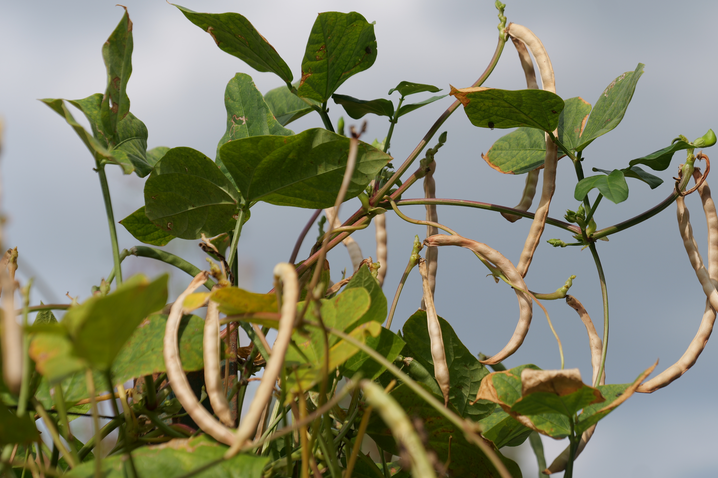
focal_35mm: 136
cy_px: 254
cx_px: 454
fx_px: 2712
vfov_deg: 10.1
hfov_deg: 15.1
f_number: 5.6
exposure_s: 1/500
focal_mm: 105
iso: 100
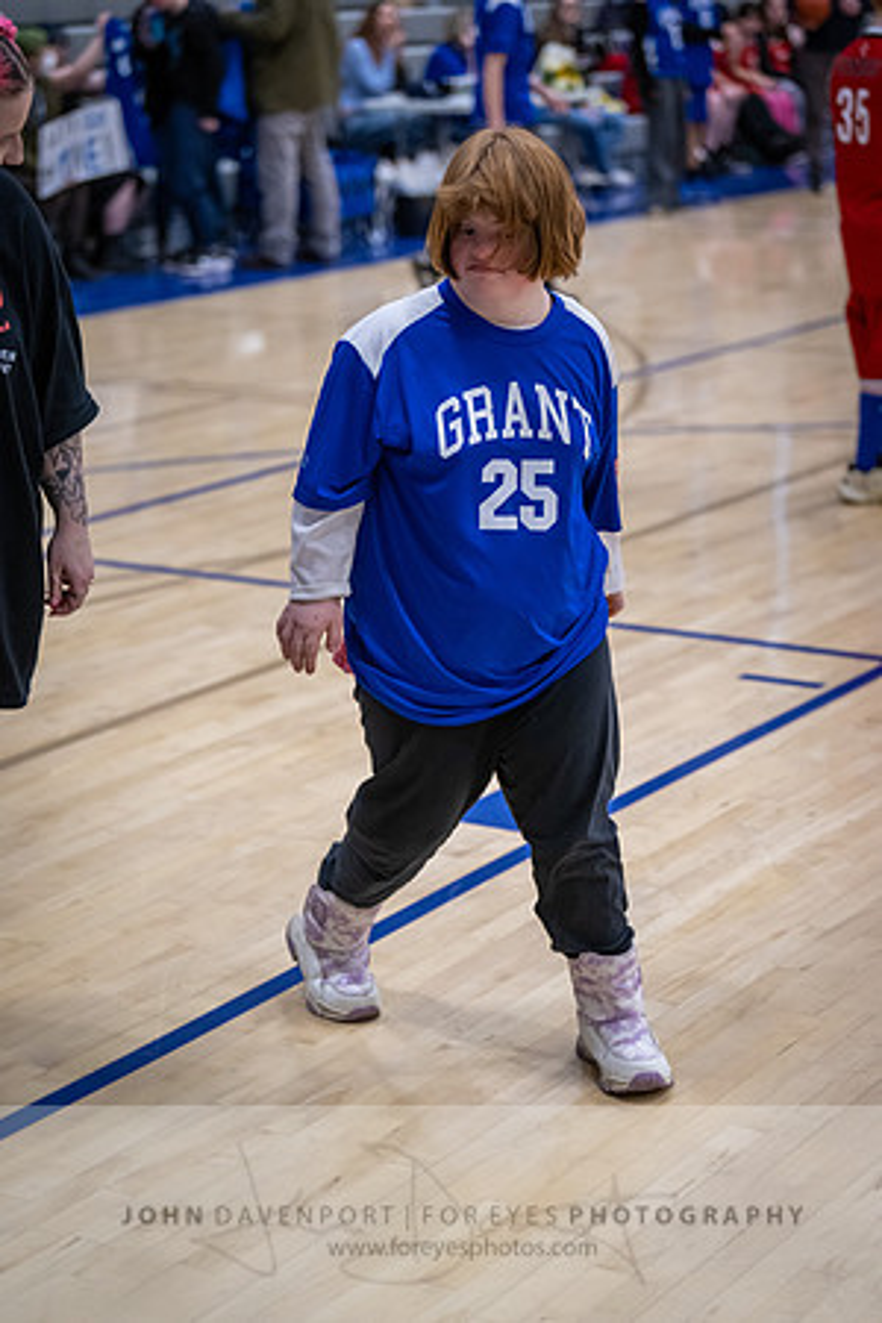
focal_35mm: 78
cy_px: 662
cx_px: 441
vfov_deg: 26.0
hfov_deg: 17.5
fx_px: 2866
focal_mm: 78
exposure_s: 1/640
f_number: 2.8
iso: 4000
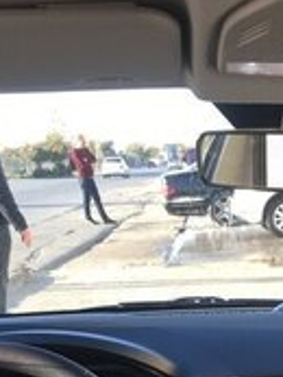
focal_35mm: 83
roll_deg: +2.1
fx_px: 904
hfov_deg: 17.2
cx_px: 311
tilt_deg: -18.0
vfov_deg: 21.5
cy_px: 475
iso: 25
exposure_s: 1/100
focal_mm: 4.15
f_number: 2.2
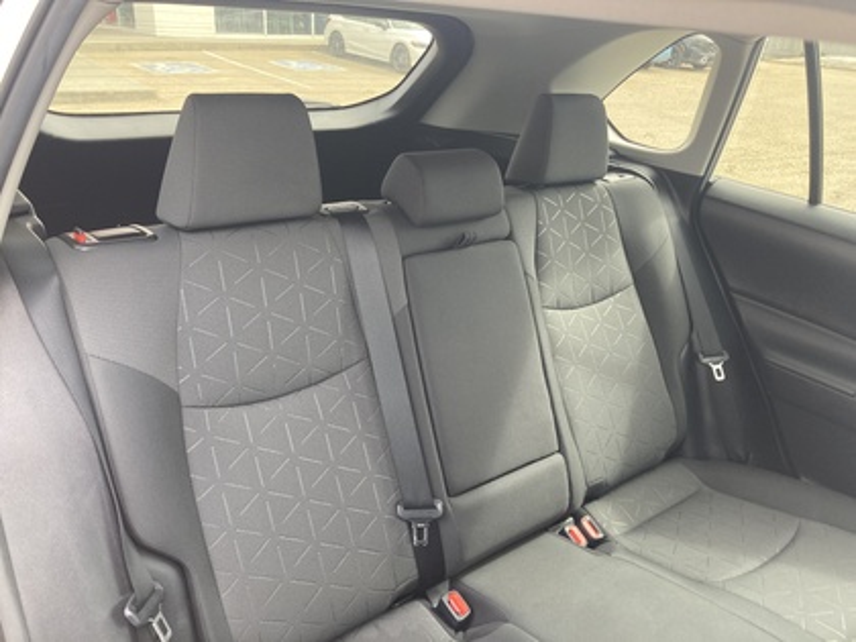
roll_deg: -3.1
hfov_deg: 63.4
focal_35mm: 28
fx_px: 692
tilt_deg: -23.3
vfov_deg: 49.7
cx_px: 428
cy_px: 321
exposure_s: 1/121
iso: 64
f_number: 1.8
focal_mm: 3.99
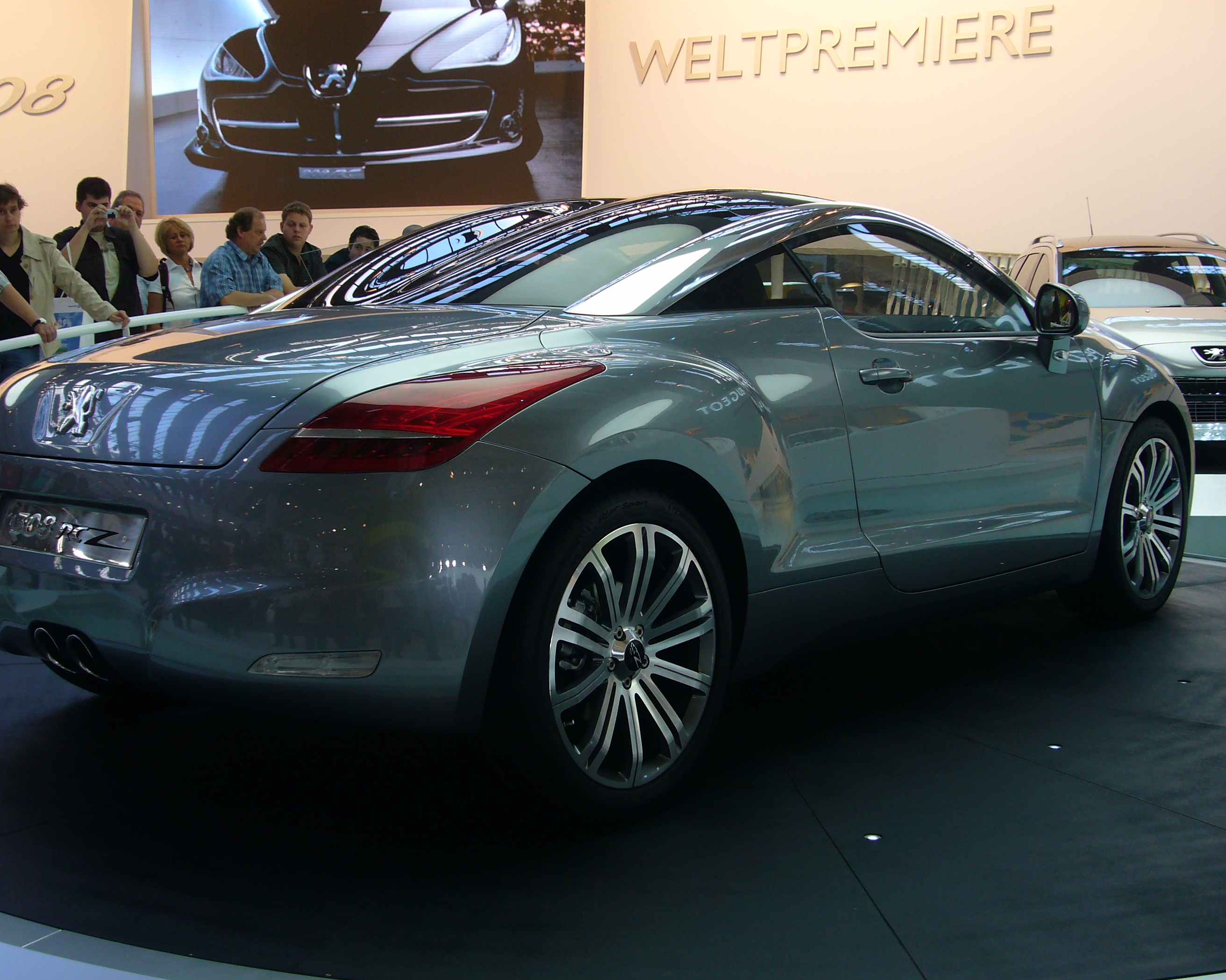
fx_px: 1596
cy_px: 490
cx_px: 572
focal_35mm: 44
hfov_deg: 42.0
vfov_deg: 34.1
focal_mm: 6.9
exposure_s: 1/50
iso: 80
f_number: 3.3
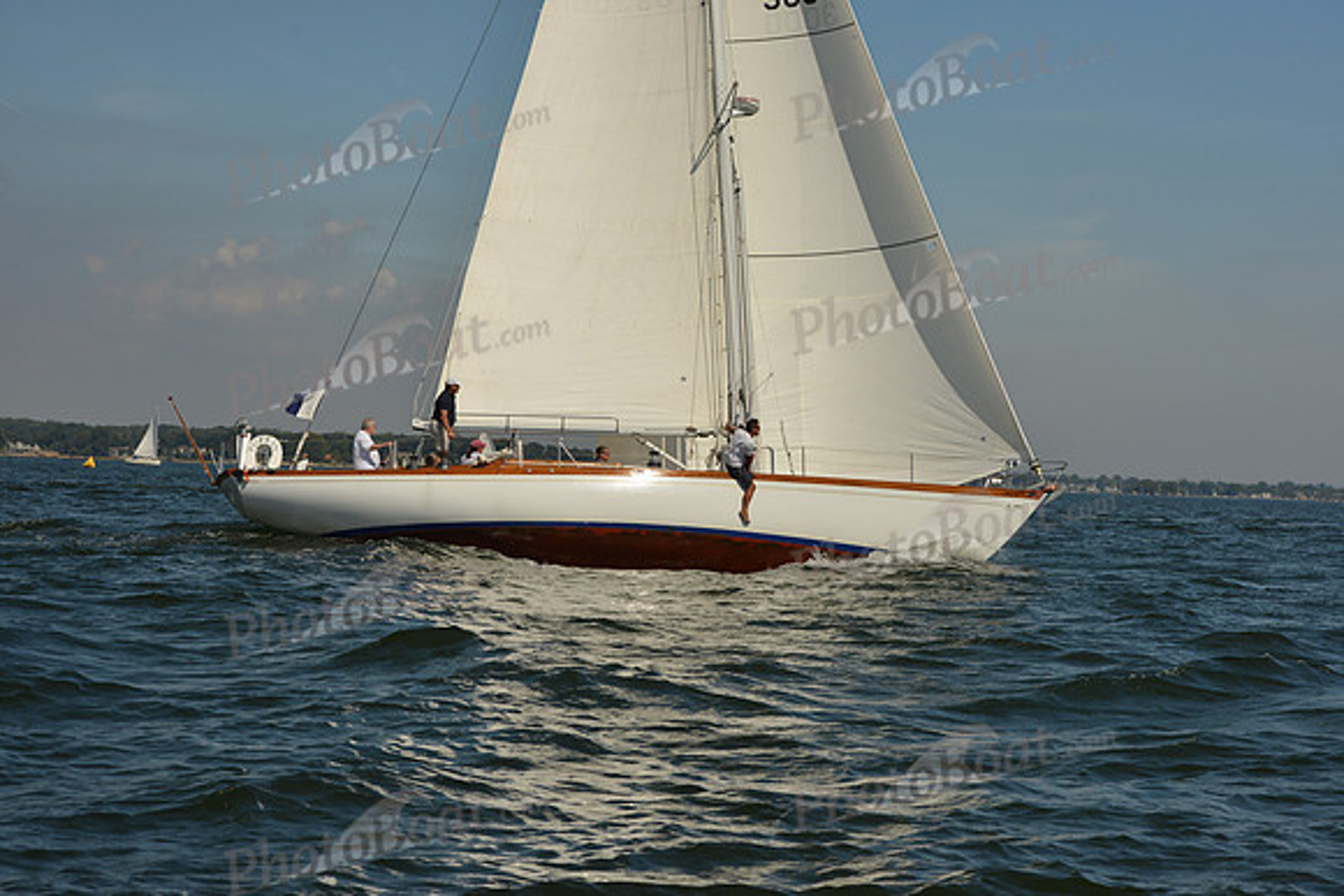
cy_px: 448
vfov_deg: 19.5
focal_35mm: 70
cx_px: 672
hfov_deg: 28.8
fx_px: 2614
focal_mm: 70
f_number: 10
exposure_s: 1/800
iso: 400
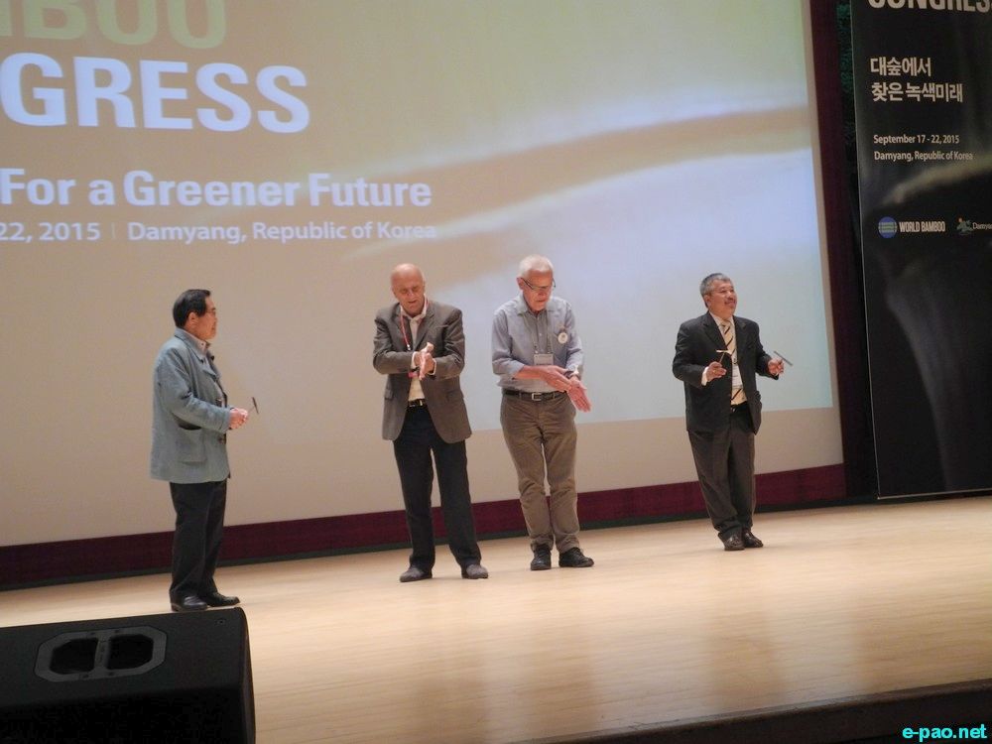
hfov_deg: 28.6
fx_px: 1949
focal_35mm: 68
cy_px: 372
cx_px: 496
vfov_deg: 21.6
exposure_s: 1/30
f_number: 4
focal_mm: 14.5
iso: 400
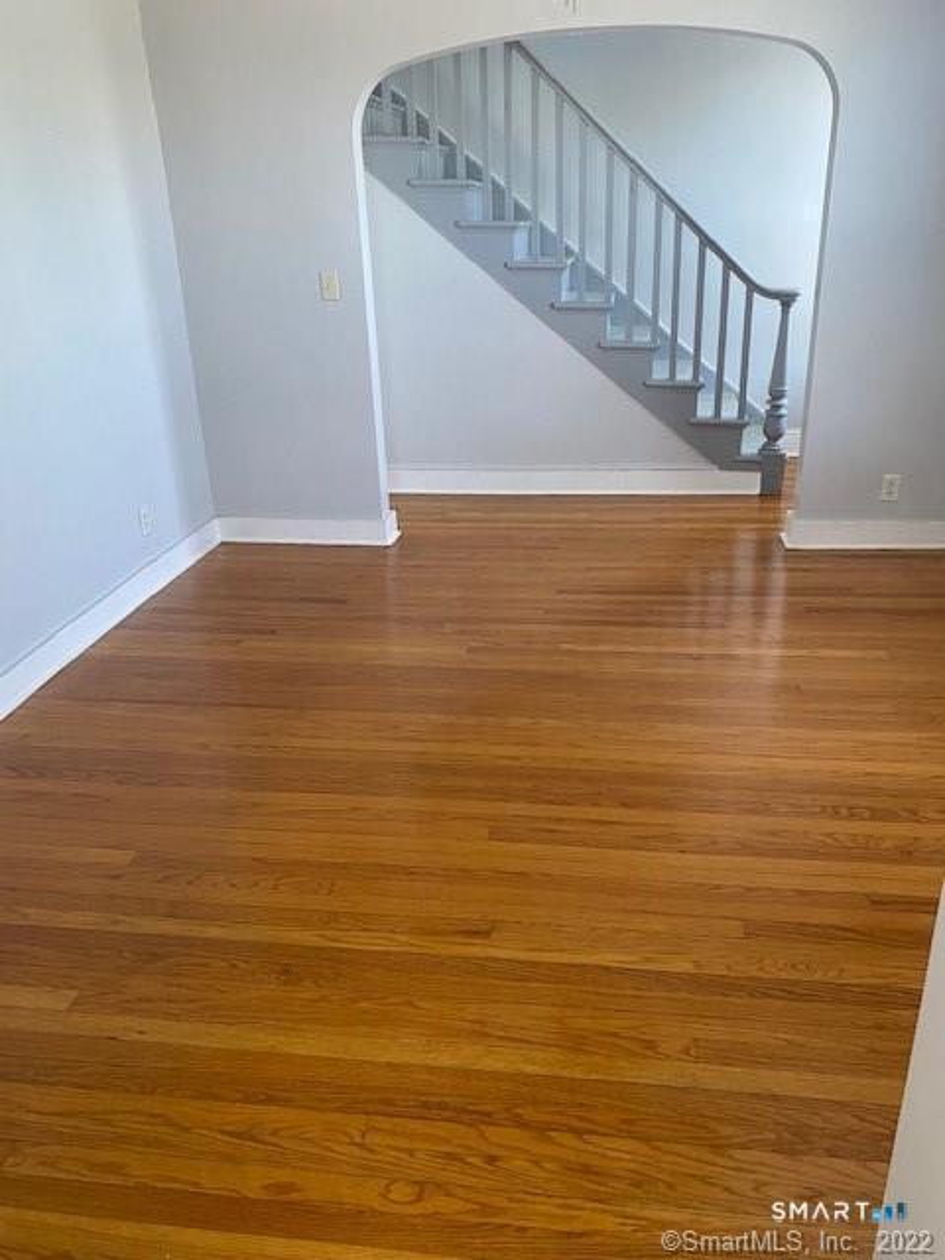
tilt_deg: -23.8
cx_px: 472
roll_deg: +2.2
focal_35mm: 26
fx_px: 946
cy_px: 630
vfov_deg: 67.3
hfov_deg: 53.1
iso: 125
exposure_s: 1/60
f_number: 1.8
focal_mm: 4.25
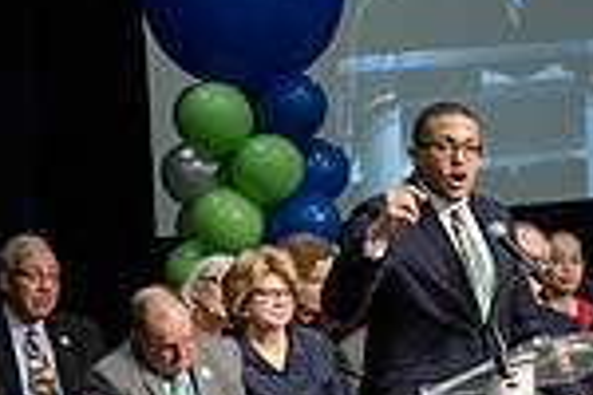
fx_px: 6061
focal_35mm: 368
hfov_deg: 5.6
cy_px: 646
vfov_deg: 3.7
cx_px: 633
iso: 1250
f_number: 3.5
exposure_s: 1/200
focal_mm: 95
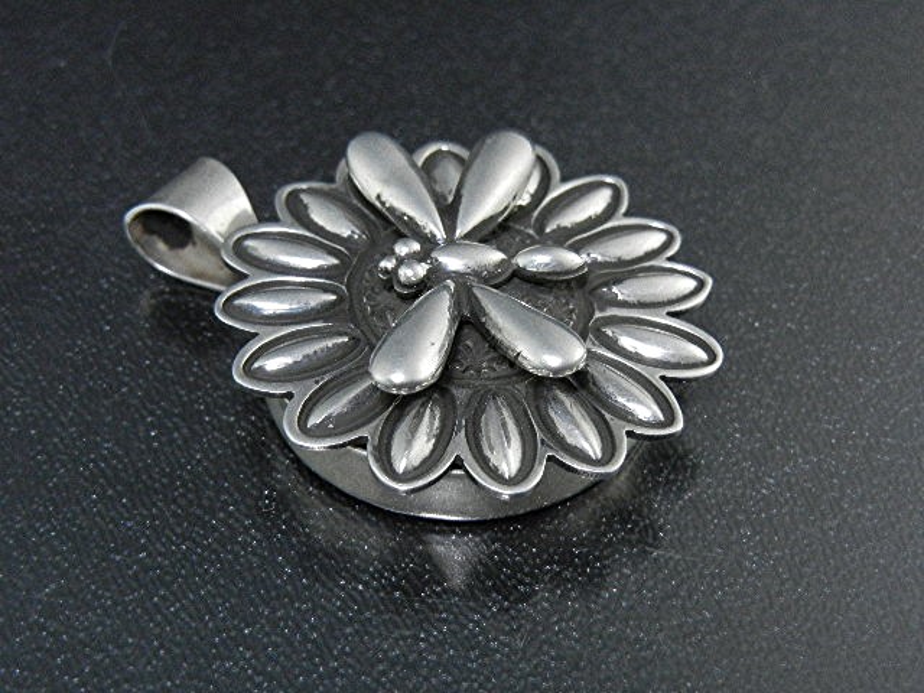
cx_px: 462
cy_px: 346
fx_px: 1575
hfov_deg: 32.7
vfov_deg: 24.8
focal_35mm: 59
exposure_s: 1/30
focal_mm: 10.6
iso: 800
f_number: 8
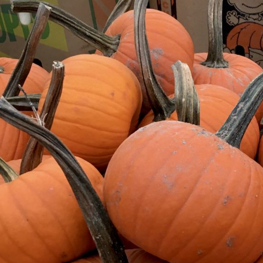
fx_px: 627
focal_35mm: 73
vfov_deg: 23.6
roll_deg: +1.6
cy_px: 167
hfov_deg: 22.5
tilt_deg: -27.7
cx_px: 277
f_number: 2.2
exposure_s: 1/30
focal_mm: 4.15
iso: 40
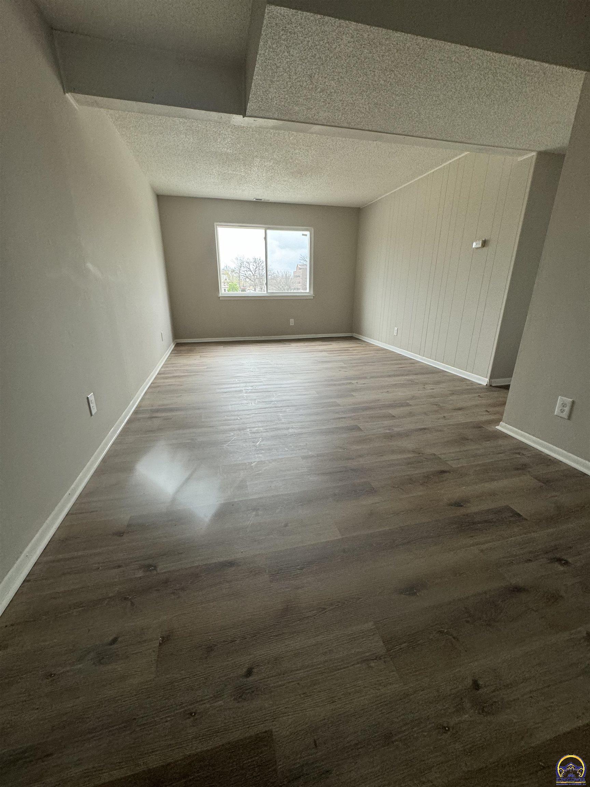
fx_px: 318
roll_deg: +0.1
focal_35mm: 14
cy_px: 394
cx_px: 295
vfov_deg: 102.1
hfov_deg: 85.7
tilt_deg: -18.6
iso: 200
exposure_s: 1/120
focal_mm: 2.22
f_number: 2.2
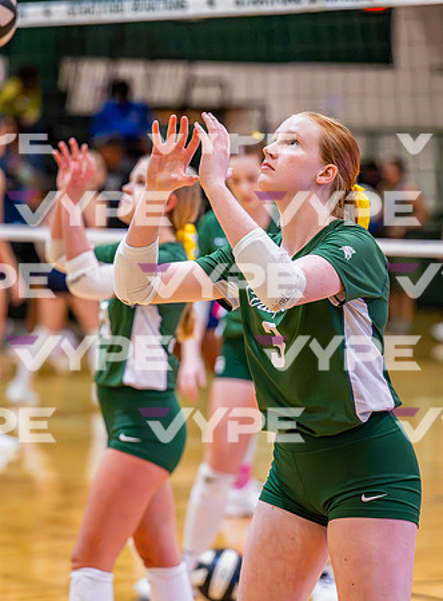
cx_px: 163
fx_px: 3001
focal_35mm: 174
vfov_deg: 11.4
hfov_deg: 8.4
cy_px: 300
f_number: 2.8
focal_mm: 120
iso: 9000
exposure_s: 1/800
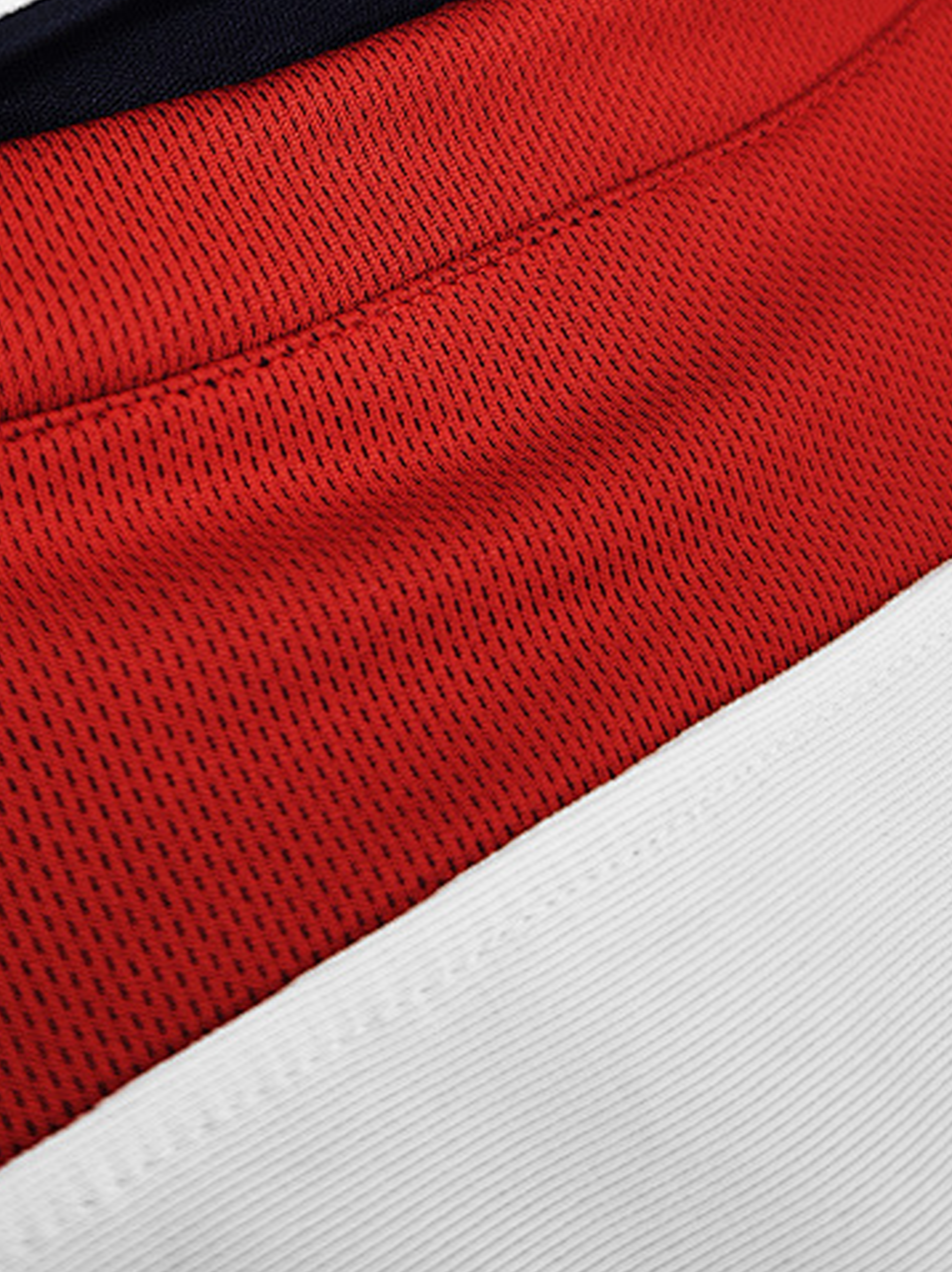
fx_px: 1908
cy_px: 226
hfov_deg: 27.7
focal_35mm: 52
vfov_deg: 35.5
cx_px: 250
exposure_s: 1/100
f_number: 1.75
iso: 119
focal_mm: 8.67
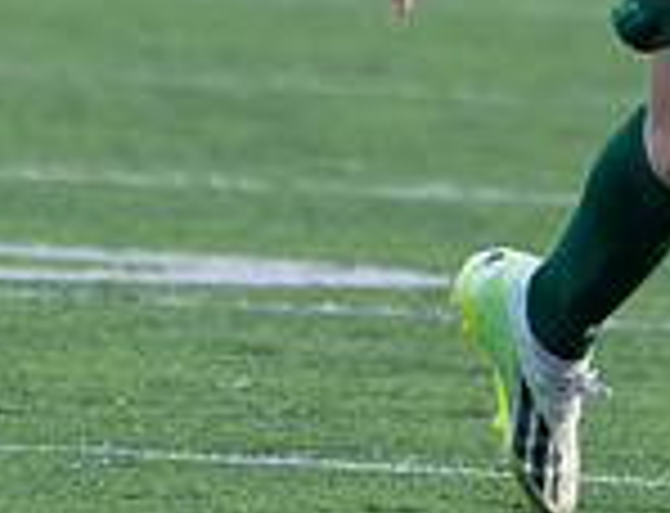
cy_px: -367
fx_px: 38057
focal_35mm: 1952
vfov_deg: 0.8
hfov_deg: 1.0
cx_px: 696
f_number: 5.6
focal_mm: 376
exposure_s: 1/1250
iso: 1000
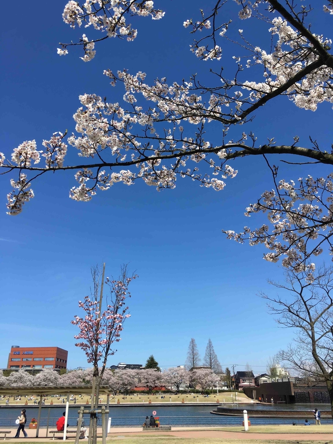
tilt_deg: +23.7
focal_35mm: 29
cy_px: 222
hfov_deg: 48.2
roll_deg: +0.9
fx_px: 372
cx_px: 166
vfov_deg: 61.7
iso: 25
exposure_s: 1/1603
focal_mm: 4.15
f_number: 2.2
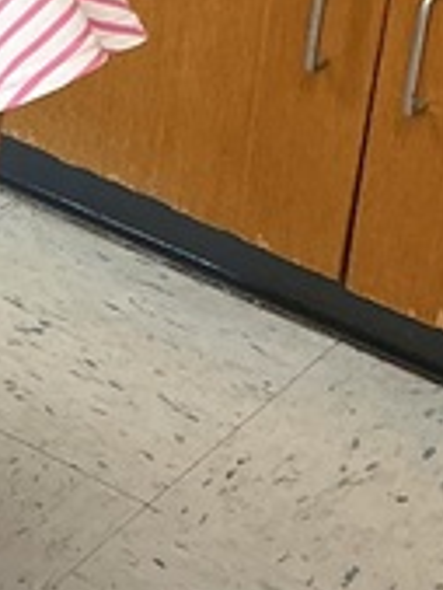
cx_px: -569
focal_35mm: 176
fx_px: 2999
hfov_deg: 7.9
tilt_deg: -29.6
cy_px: -14
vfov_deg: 11.1
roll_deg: -0.9
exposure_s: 1/50
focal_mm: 3
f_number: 1.8
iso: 50
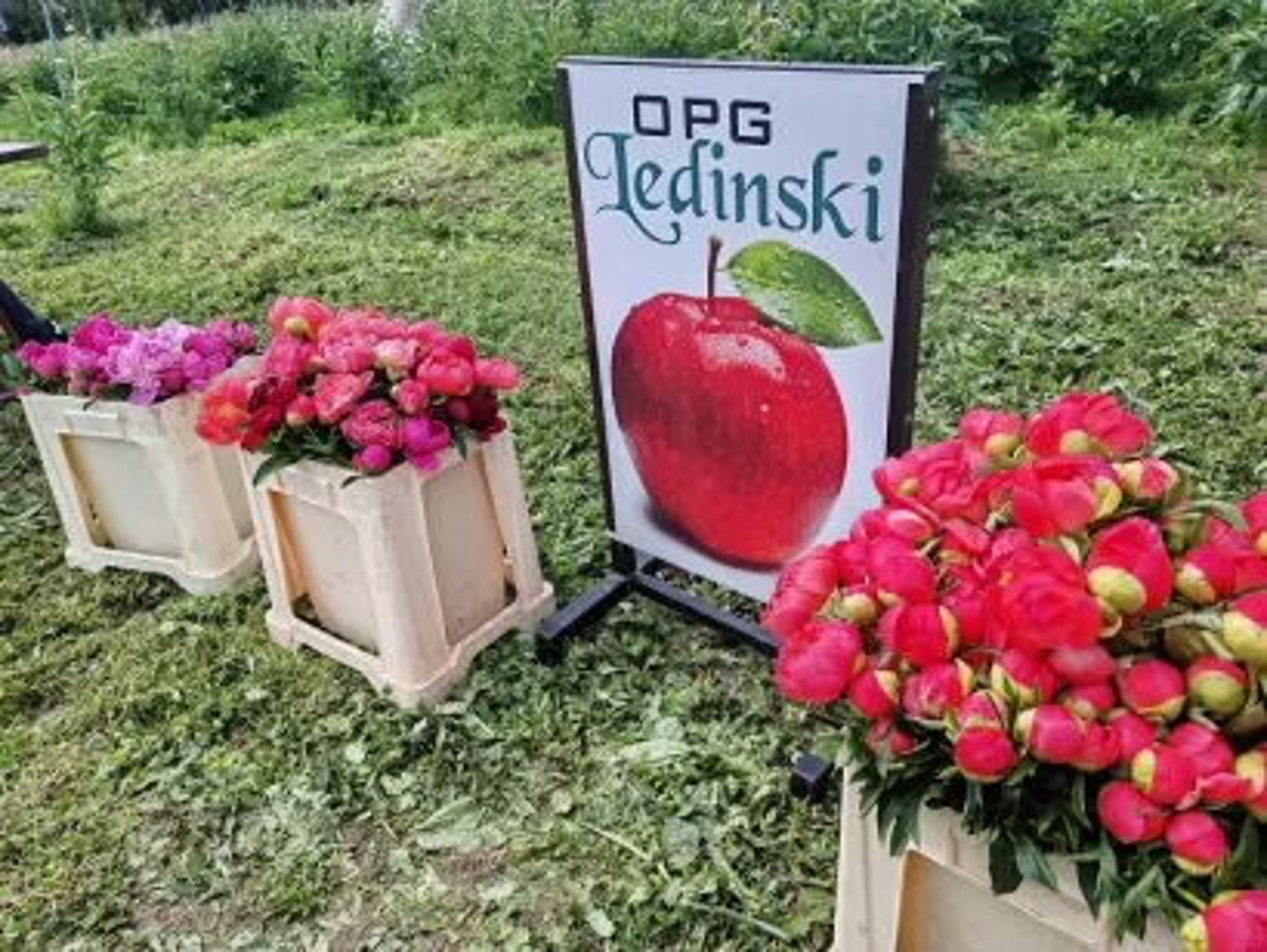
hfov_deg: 65.3
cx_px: 634
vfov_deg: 51.4
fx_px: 989
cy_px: 476
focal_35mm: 27
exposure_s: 1/250
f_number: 1.9
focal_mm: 6.12
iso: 50
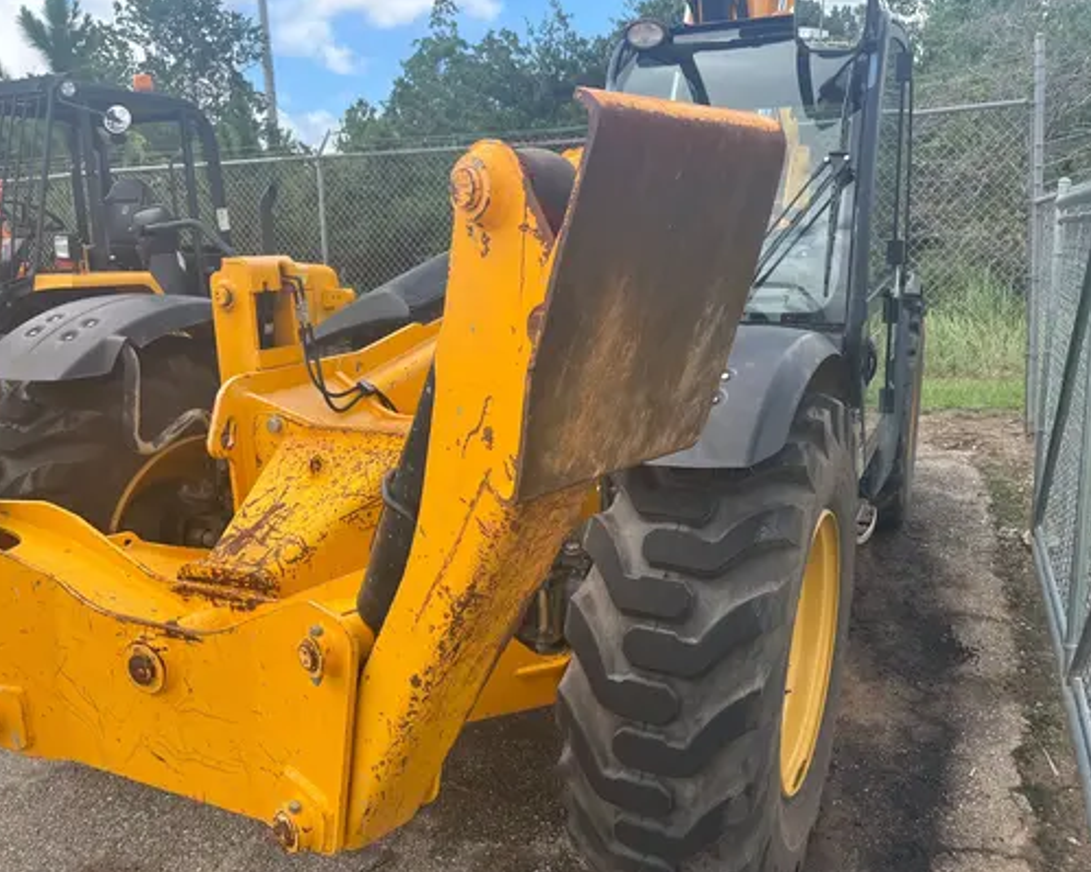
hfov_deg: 62.1
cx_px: 595
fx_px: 904
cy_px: 438
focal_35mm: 28
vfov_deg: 51.5
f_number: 1.6
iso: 50
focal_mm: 5.1
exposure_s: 1/1252
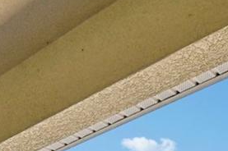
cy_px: 430
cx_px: -55
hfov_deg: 22.8
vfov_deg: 11.4
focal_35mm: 81
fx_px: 512
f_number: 8
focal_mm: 14
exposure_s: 1/640
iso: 400
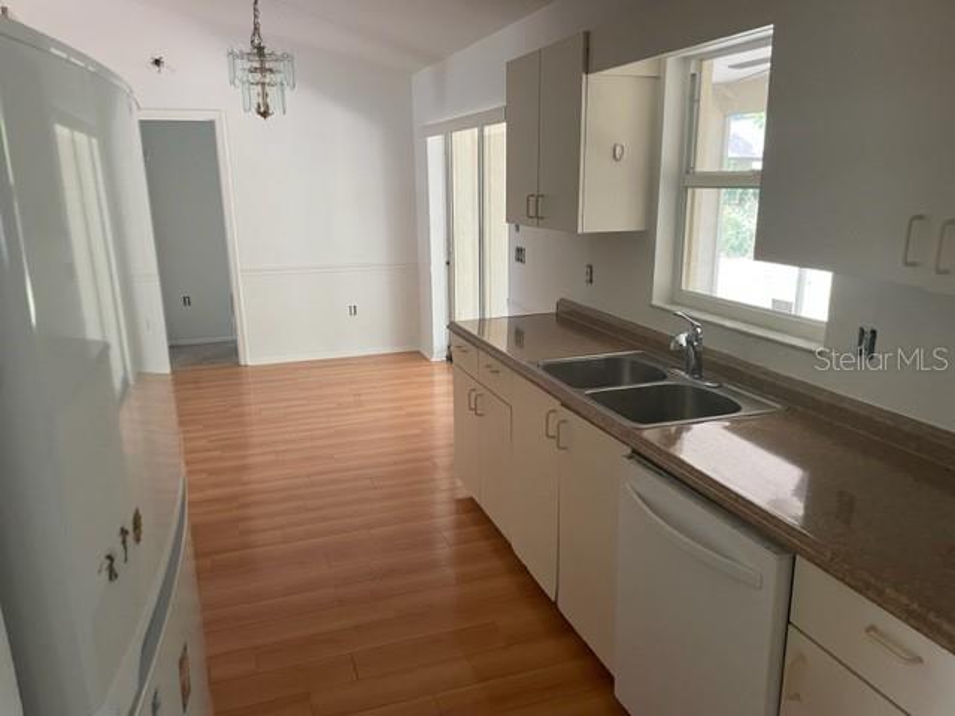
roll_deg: +1.4
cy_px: 358
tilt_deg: -15.9
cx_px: 478
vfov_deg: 53.1
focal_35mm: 26
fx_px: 717
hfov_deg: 67.3
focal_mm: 4.2
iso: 125
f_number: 1.6
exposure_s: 1/77
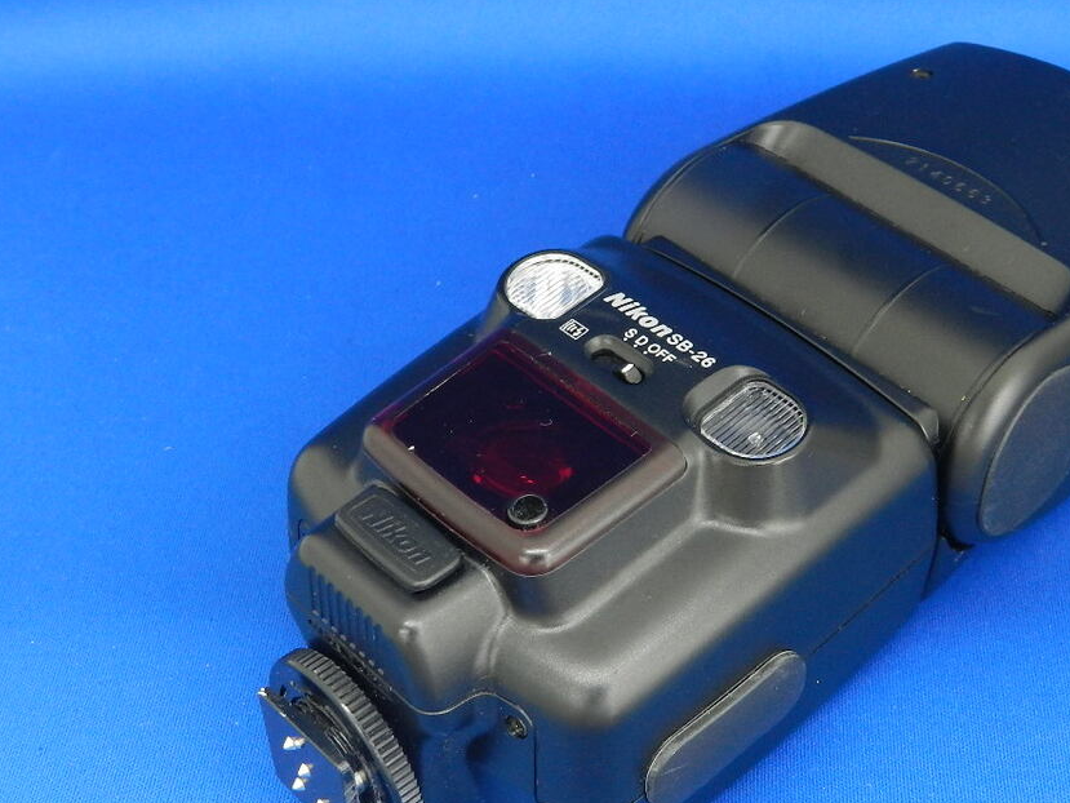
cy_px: 418
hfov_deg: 34.4
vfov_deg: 26.6
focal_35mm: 55
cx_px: 765
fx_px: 1700
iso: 400
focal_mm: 6.7
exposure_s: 1/20
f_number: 4
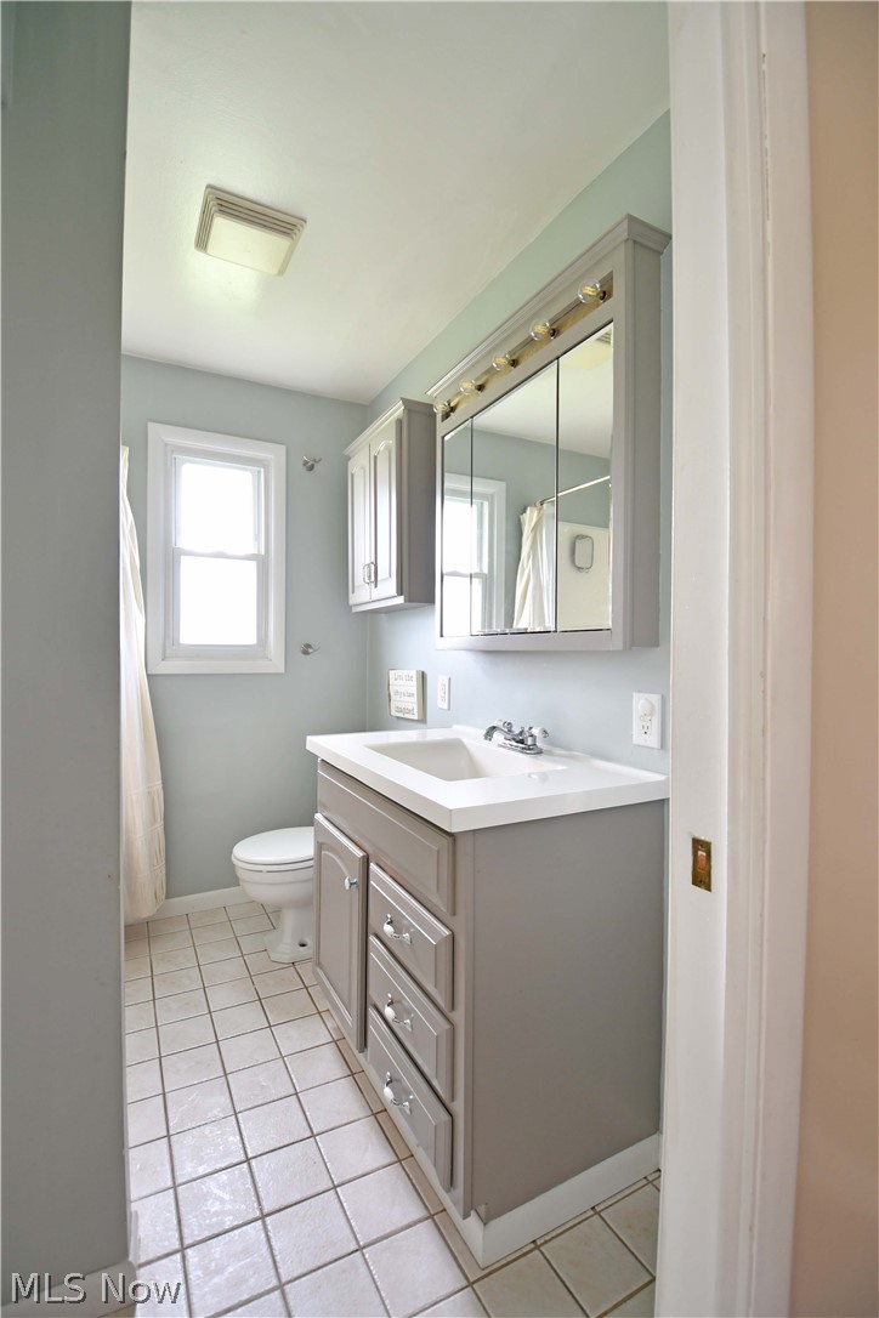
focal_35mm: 15
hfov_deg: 77.3
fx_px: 549
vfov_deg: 100.4
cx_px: 440
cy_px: 659
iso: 400
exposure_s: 1/15
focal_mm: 10
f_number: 3.5
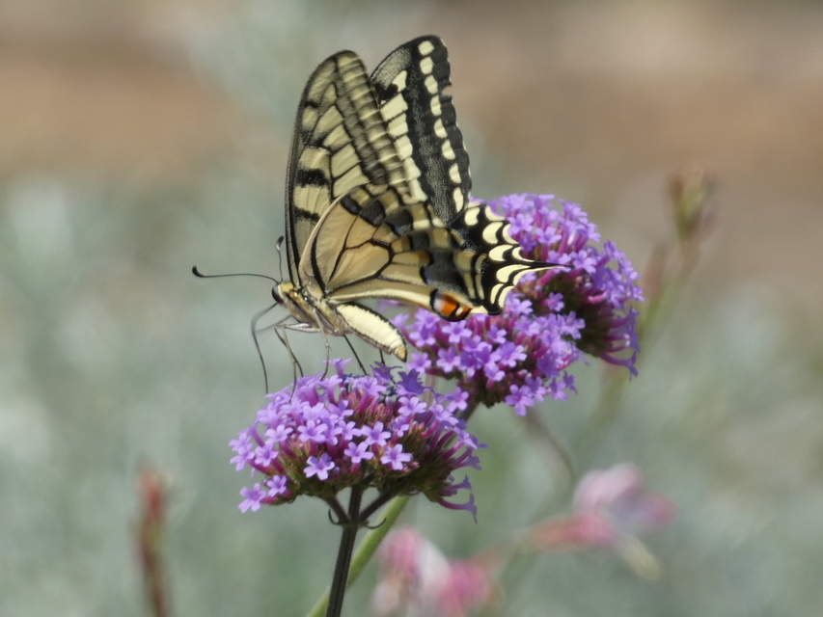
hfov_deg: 3.2
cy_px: 308
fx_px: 14790
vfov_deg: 2.4
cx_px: 412
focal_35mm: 622
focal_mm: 111.5
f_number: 5.6
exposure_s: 1/160
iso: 80
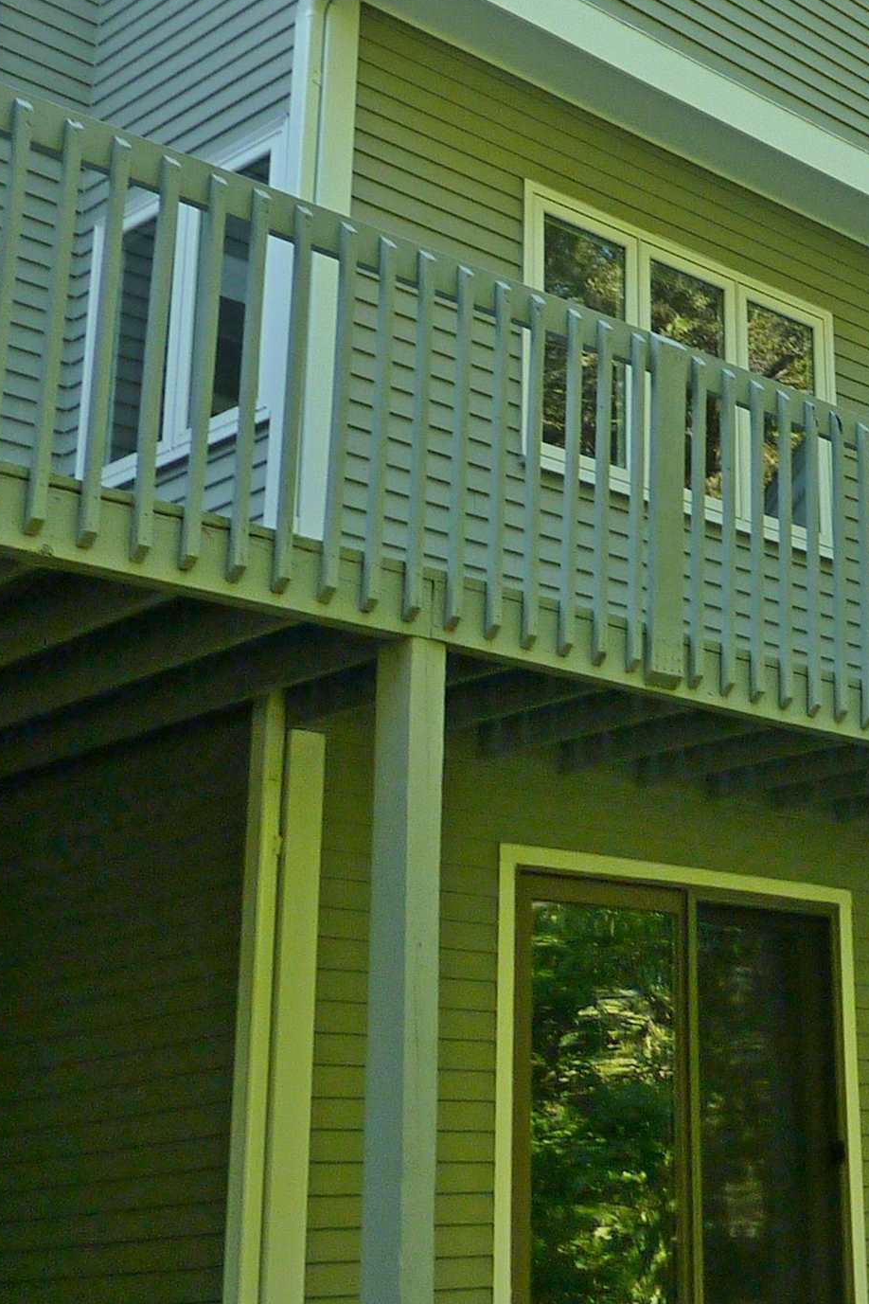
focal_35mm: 58
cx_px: 942
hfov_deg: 22.2
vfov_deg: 34.3
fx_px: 2100
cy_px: 471
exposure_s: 1/125
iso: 125
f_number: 3.5
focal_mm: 4.1
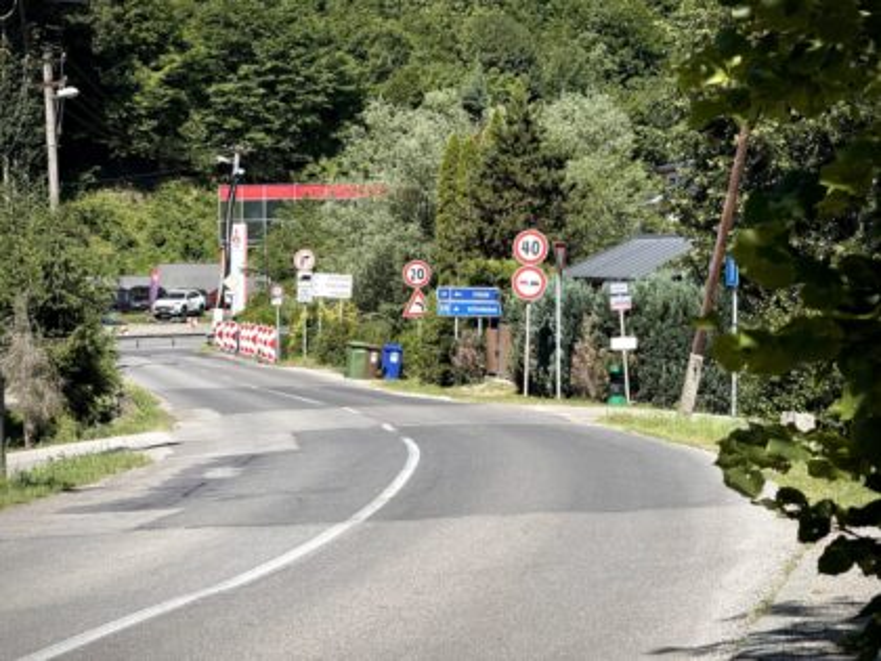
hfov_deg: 16.4
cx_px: 440
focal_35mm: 120
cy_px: 330
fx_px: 3054
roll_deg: +0.5
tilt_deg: -1.4
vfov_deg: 12.3
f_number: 2.8
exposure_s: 1/1650
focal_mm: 15.66
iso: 50
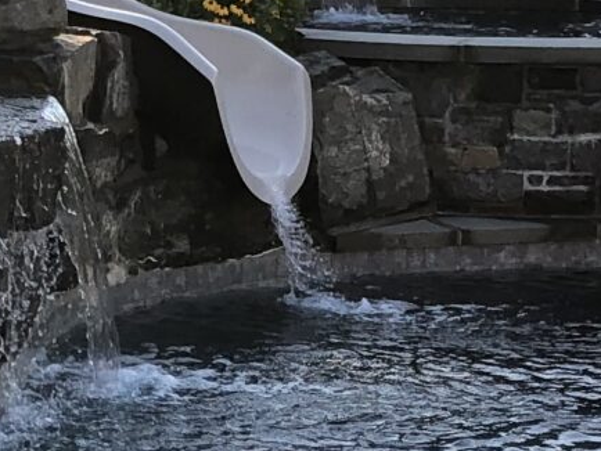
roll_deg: +0.2
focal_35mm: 165
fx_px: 2866
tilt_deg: -11.6
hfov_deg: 11.8
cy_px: 409
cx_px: -36
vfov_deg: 9.0
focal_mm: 4
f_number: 1.8
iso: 20
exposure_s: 1/442
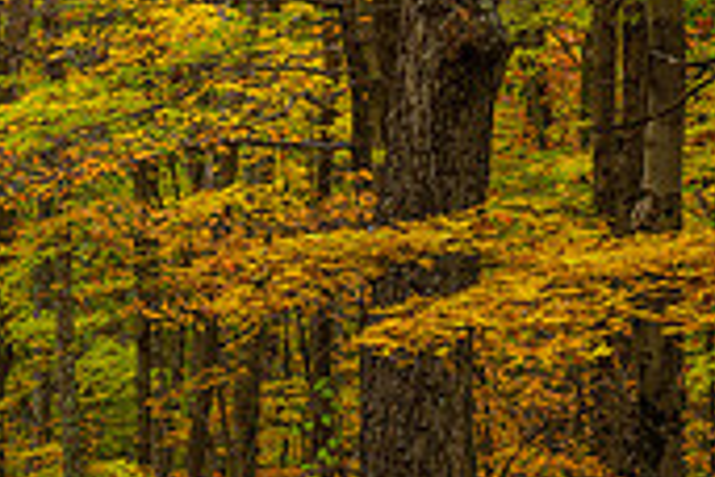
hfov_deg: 7.4
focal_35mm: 278
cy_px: 107
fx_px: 5521
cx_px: 46
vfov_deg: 4.9
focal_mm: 82
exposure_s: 1/2.5
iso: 100
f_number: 13
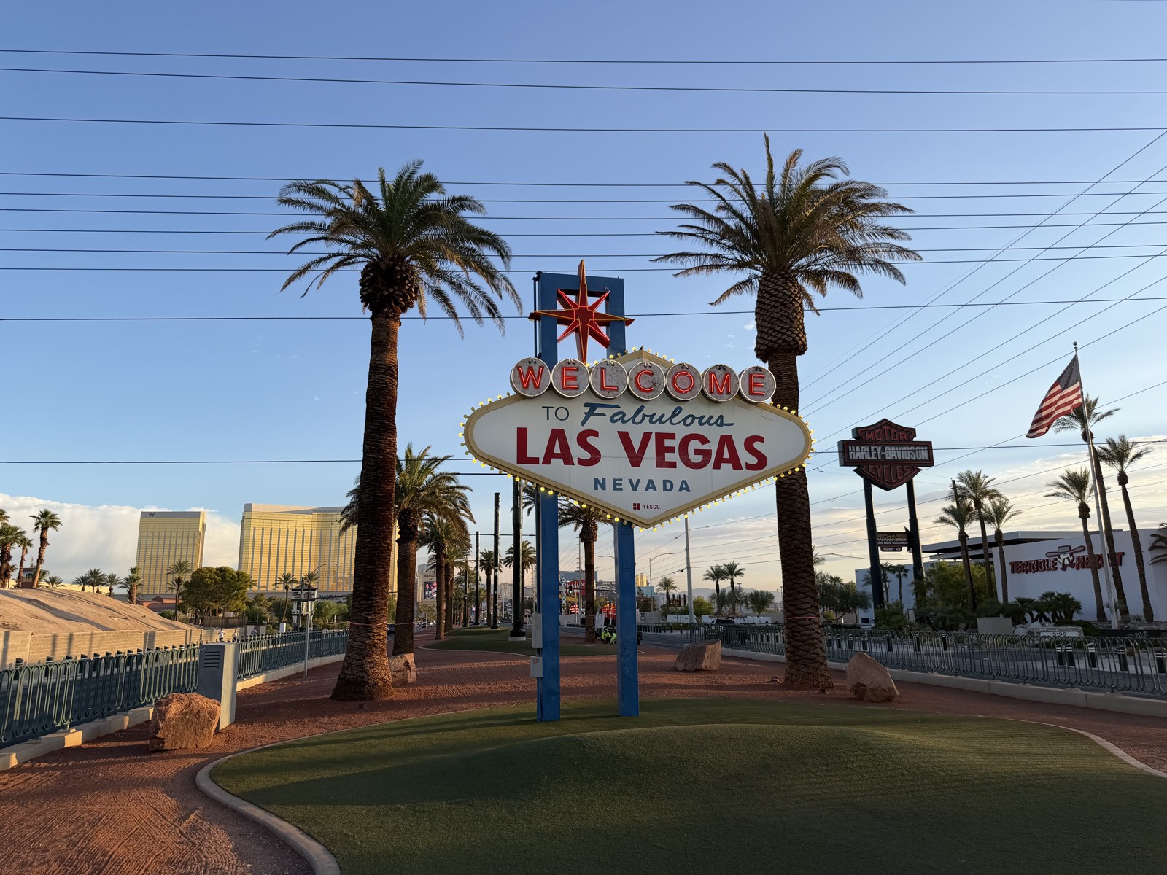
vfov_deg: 56.8
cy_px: 438
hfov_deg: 71.6
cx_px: 584
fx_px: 809
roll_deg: +1.6
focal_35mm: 24
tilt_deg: +11.4
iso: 80
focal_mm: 6.76
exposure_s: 1/1812
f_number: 1.78
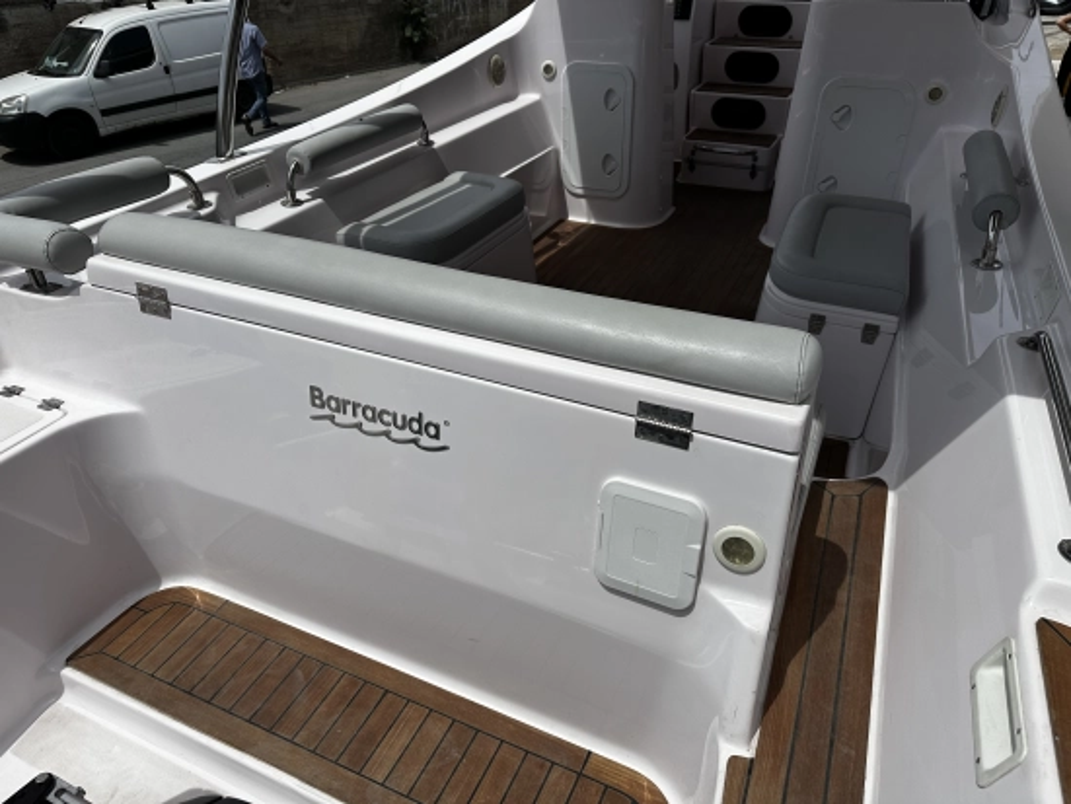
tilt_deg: -30.9
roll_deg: +0.8
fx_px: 743
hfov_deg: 71.6
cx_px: 536
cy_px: 402
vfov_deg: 56.9
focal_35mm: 24
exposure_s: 1/10753
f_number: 1.78
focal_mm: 6.86
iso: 80
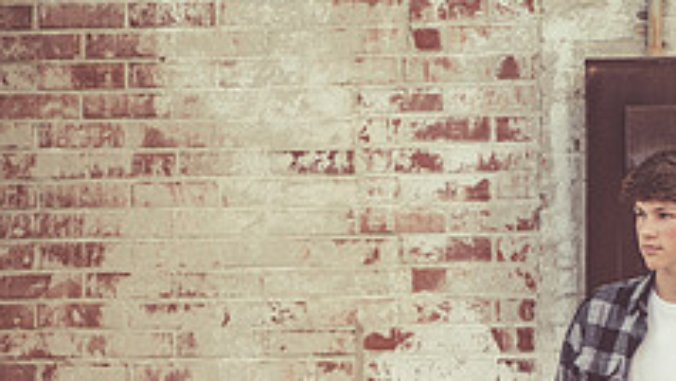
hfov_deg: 9.4
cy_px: 518
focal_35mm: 228
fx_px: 4088
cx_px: 520
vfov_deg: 5.3
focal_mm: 43
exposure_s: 1/1250
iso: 200
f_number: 1.4
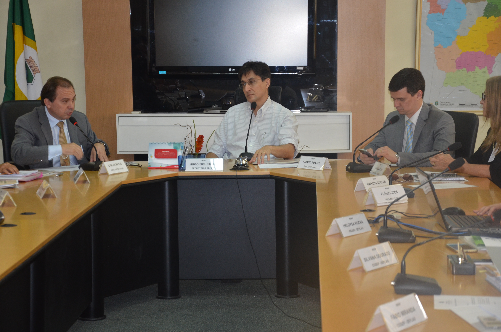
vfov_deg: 13.0
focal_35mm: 105
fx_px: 1458
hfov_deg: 19.5
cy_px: 166
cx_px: 250
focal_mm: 70
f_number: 5.3
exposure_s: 1/60
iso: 800
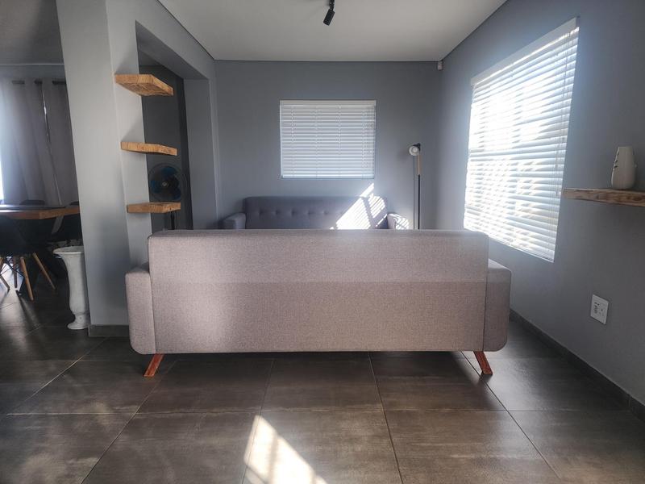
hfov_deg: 73.9
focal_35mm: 23
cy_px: 242
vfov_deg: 58.9
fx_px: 429
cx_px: 322
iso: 20
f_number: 1.8
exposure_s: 1/60
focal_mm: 6.4
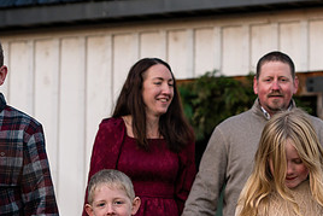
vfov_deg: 7.5
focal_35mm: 184
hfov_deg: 11.1
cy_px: 183
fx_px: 1652
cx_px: 242
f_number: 4
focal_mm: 85
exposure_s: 1/200
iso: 640
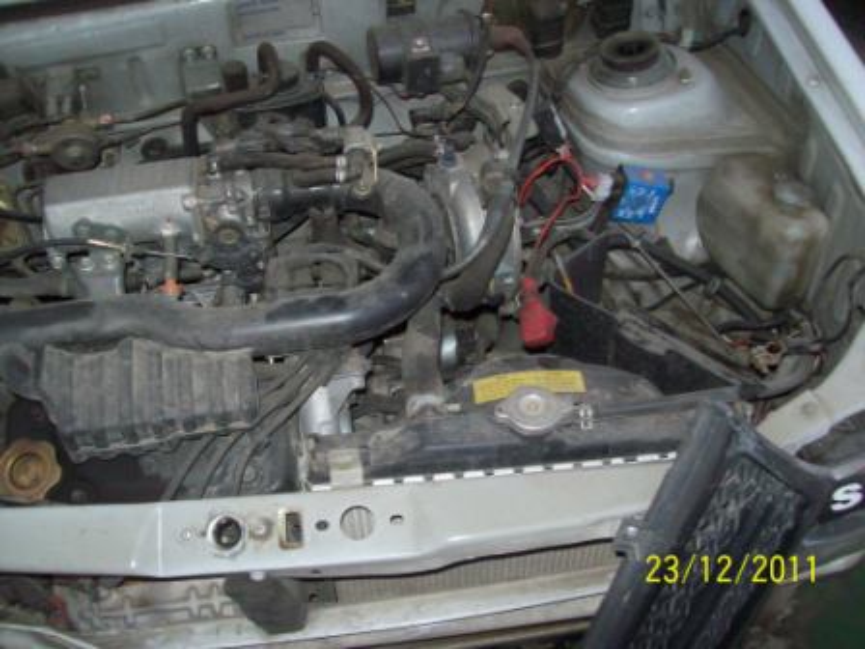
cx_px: 432
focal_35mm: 36
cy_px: 324
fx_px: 900
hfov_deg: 51.4
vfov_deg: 39.7
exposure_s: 1/64
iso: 200
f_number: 2.7
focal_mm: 6
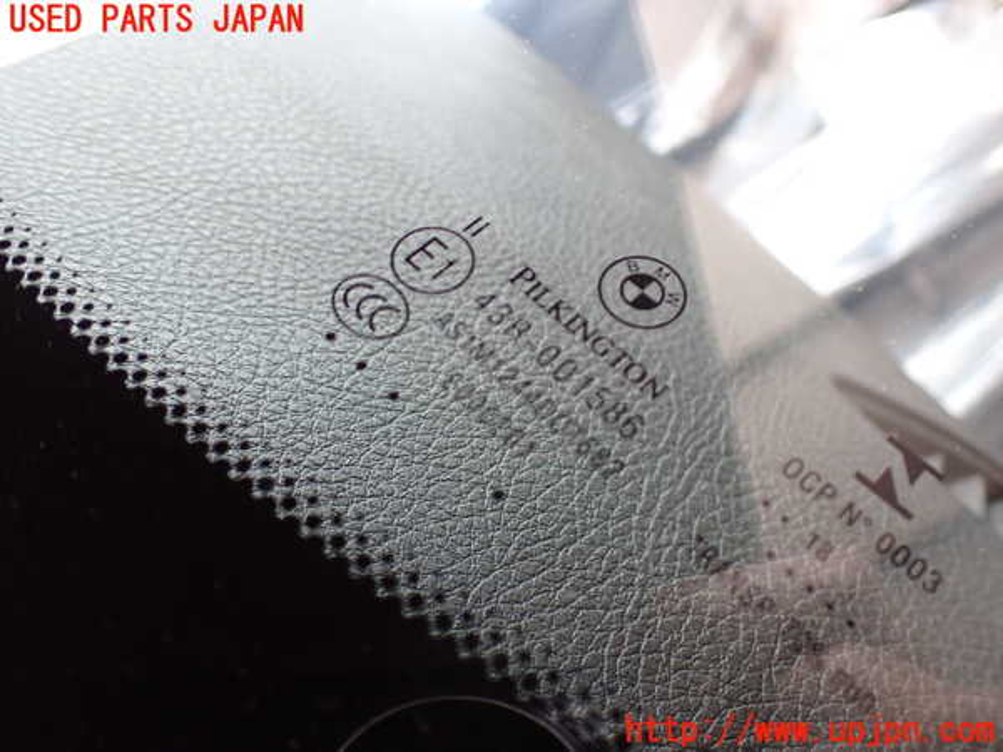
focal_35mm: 30
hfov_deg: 60.0
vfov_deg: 46.8
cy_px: 376
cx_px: 502
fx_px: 869
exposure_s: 1/125
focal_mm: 5.4
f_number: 2.3
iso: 250
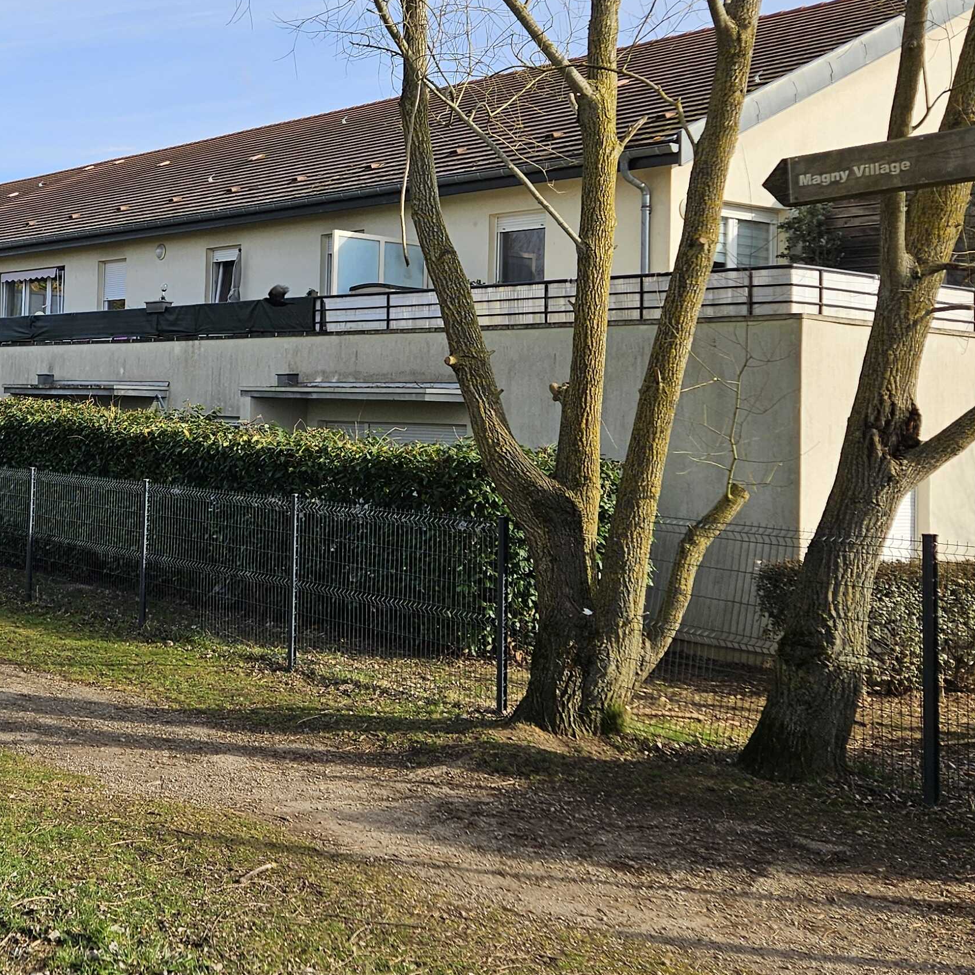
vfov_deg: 35.1
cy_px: 340
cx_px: 53
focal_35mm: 48
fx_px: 1530
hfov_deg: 33.1
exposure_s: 1/1300
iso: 25
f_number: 1.8
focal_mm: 5.4
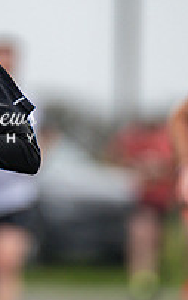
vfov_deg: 1.6
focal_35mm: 1307
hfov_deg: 1.0
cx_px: -64
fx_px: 10707
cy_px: 92
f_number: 2.8
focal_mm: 300
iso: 250
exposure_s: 1/1600
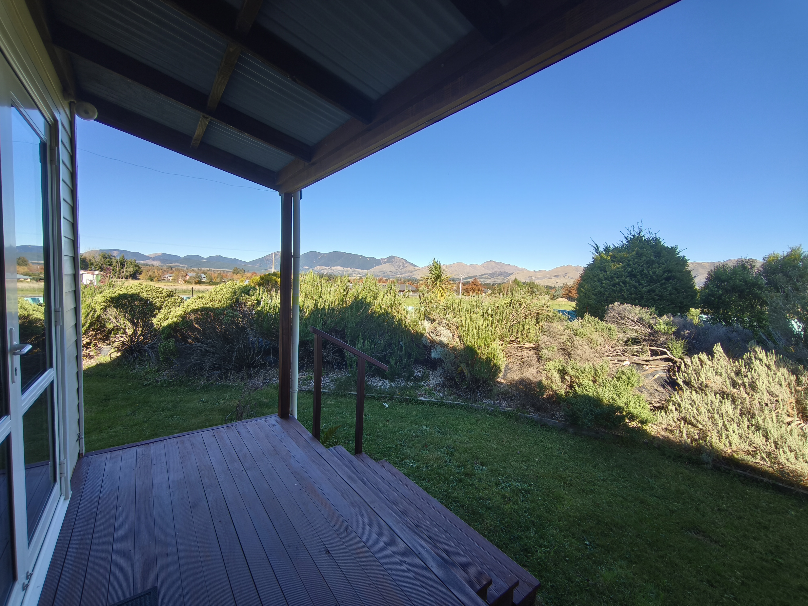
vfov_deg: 81.7
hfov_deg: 98.2
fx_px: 350
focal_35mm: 15
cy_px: 303
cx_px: 404
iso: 100
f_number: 2.2
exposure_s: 1/100
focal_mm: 1.91
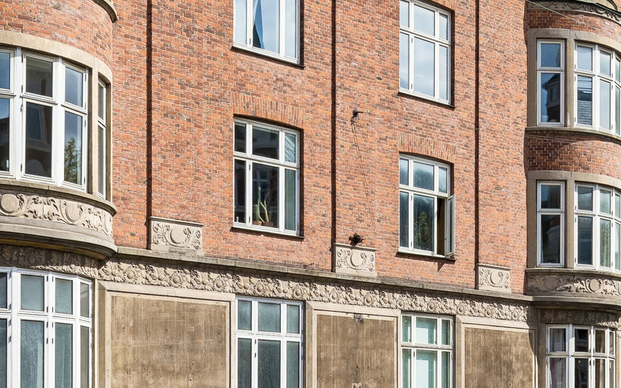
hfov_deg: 28.6
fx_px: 1218
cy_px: 390
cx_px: 335
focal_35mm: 72
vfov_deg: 17.6
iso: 160
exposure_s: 1/400
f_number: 9
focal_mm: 19
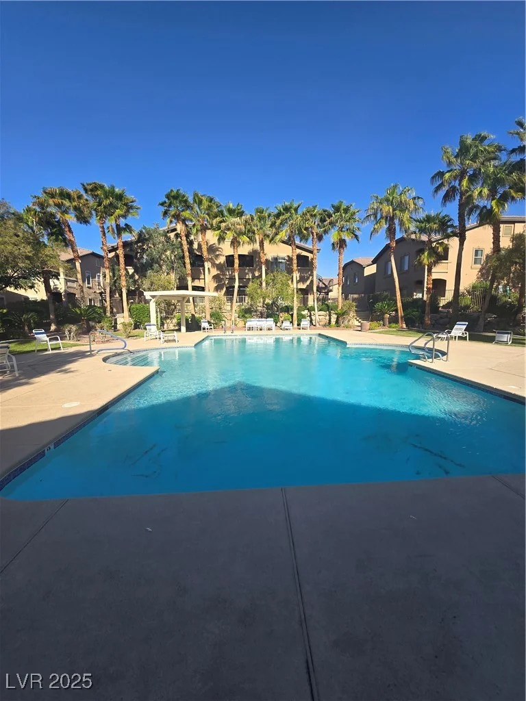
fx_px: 263
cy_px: 350
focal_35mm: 13
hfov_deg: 89.9
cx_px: 263
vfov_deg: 106.2
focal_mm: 2.2
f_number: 2.2
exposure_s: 1/1799
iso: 50
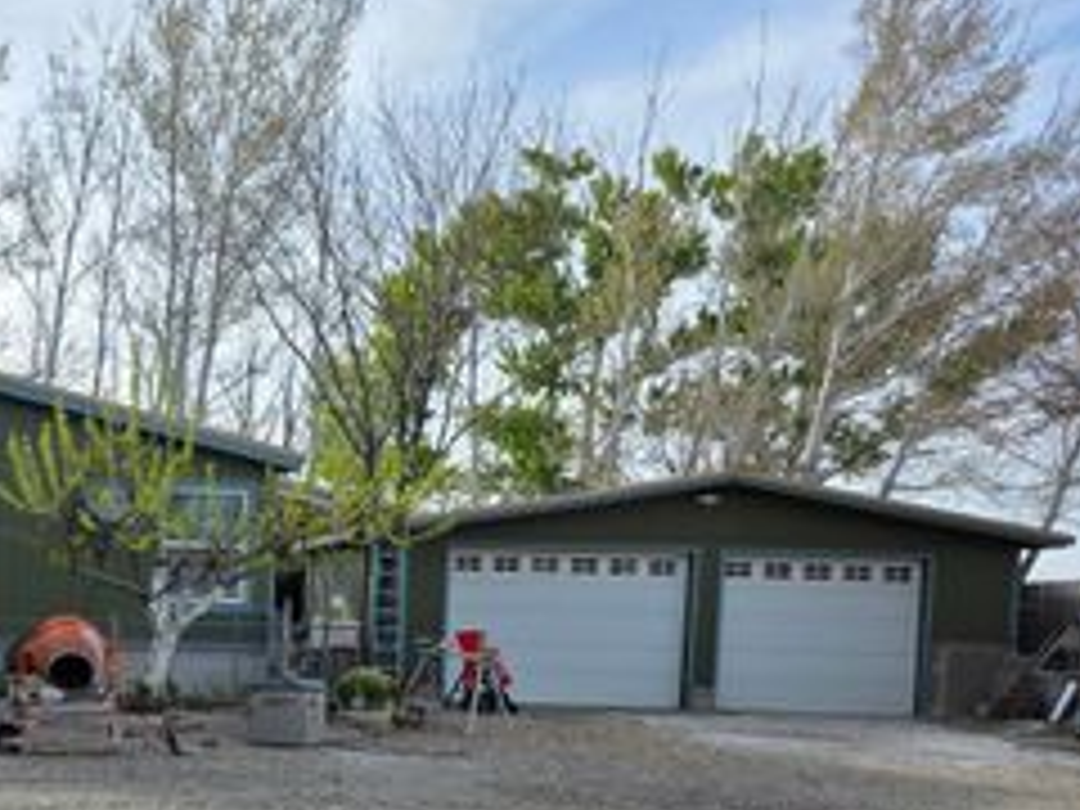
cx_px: -32
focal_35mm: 48
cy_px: 673
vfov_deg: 29.4
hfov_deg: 35.4
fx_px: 1498
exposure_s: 1/3211
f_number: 1.7
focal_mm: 6.3
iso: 80
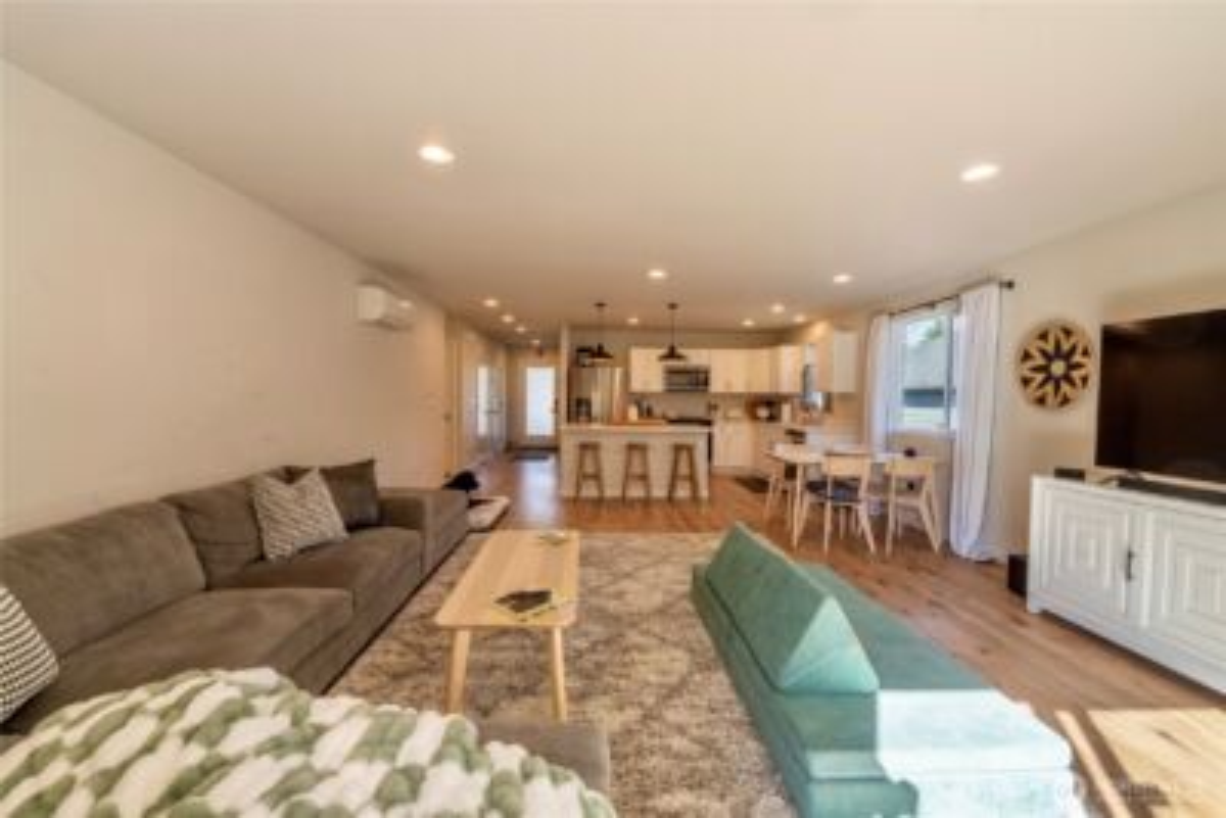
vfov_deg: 81.3
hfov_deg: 104.2
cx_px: 613
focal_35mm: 14
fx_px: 477
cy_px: 409
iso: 320
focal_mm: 14
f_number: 11
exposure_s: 1/125
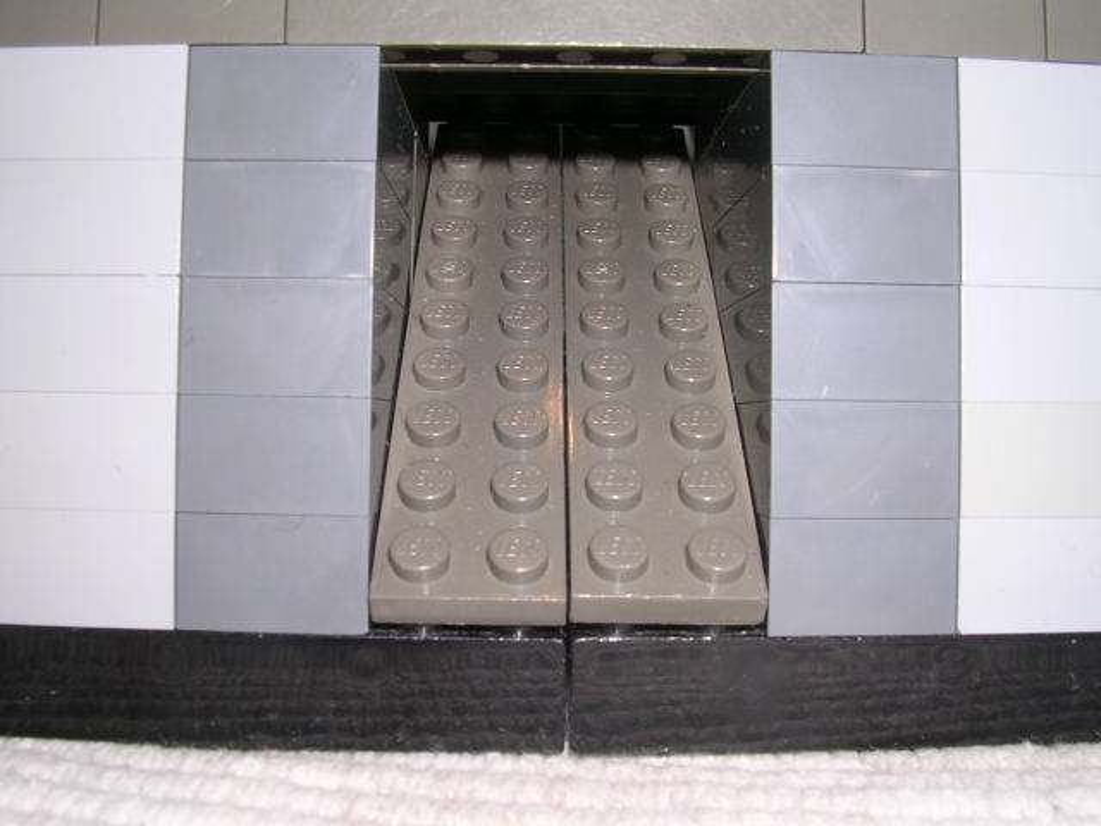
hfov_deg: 49.0
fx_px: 1209
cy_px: 413
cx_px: 550
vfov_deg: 37.7
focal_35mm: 38
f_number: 5.6
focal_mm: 5.8
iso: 100
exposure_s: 1/60.1
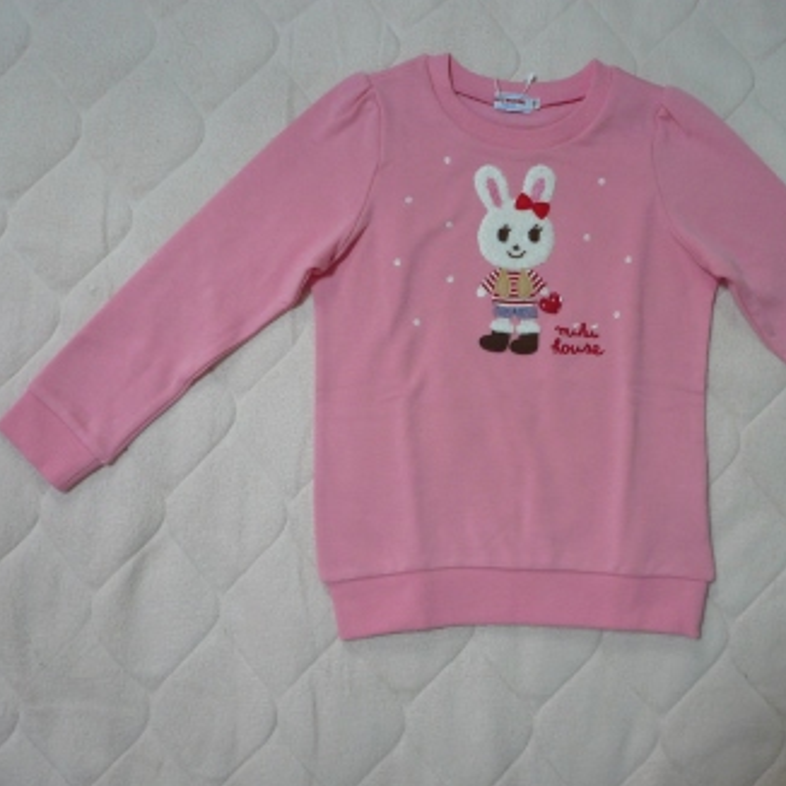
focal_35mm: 34
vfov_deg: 48.4
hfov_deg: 48.0
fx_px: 873
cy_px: 388
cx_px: 492
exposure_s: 1/30
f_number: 2.8
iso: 200
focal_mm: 4.6
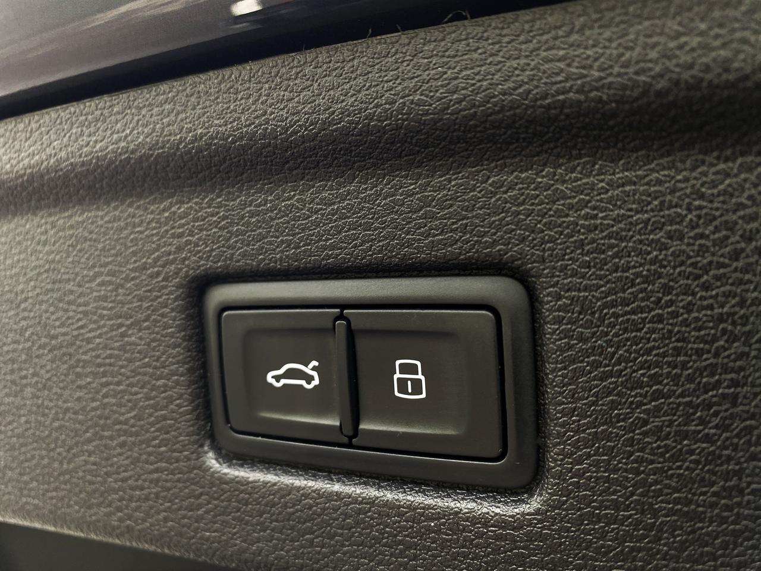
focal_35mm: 25
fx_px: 550
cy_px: 286
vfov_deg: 54.9
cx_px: 380
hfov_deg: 69.4
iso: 125
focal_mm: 4.25
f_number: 1.8
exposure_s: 1/121
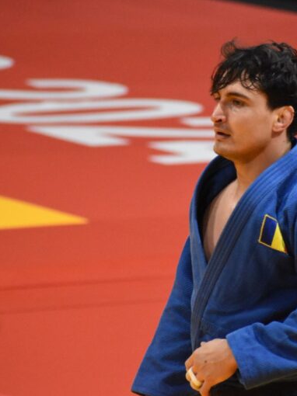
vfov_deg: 3.0
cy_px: 198
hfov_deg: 2.3
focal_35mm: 652
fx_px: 7465
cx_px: 222
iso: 6400
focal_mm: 300
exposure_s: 1/500
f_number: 7.1
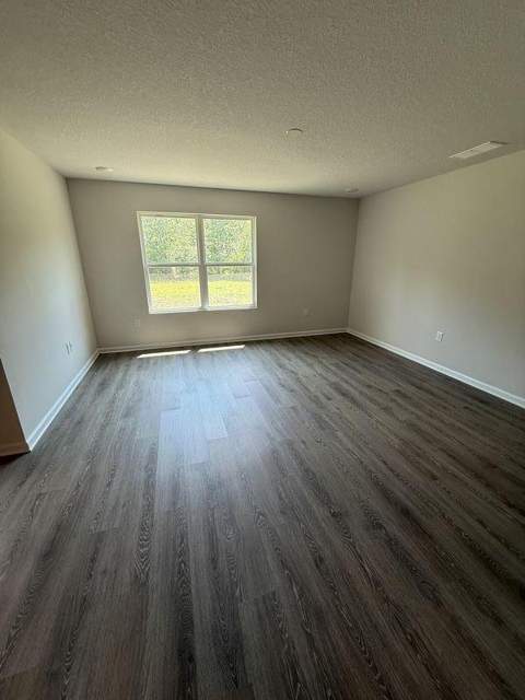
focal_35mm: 14
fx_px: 283
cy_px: 350
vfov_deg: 102.1
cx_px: 262
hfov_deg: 85.7
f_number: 2.2
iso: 80
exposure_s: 1/120
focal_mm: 2.22
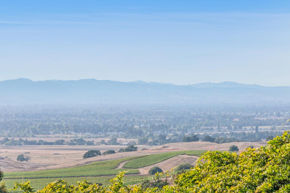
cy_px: 101
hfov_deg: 10.1
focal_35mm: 204
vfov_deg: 6.7
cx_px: 136
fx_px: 1643
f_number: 9
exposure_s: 1/1000
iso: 320
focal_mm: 159
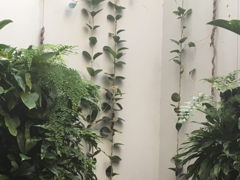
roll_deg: +0.4
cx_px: 35
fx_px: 541
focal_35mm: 78
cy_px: 185
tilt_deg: +3.3
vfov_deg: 18.4
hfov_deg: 24.5
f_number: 2.2
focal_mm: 4.15
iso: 25
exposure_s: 1/33
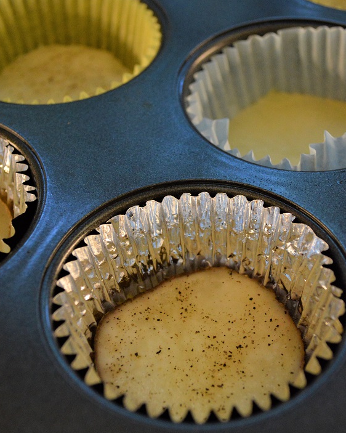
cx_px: 175
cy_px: 235
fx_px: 832
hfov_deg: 23.5
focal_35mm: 65
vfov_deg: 29.1
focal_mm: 36
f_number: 5
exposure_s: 1/60
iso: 3200
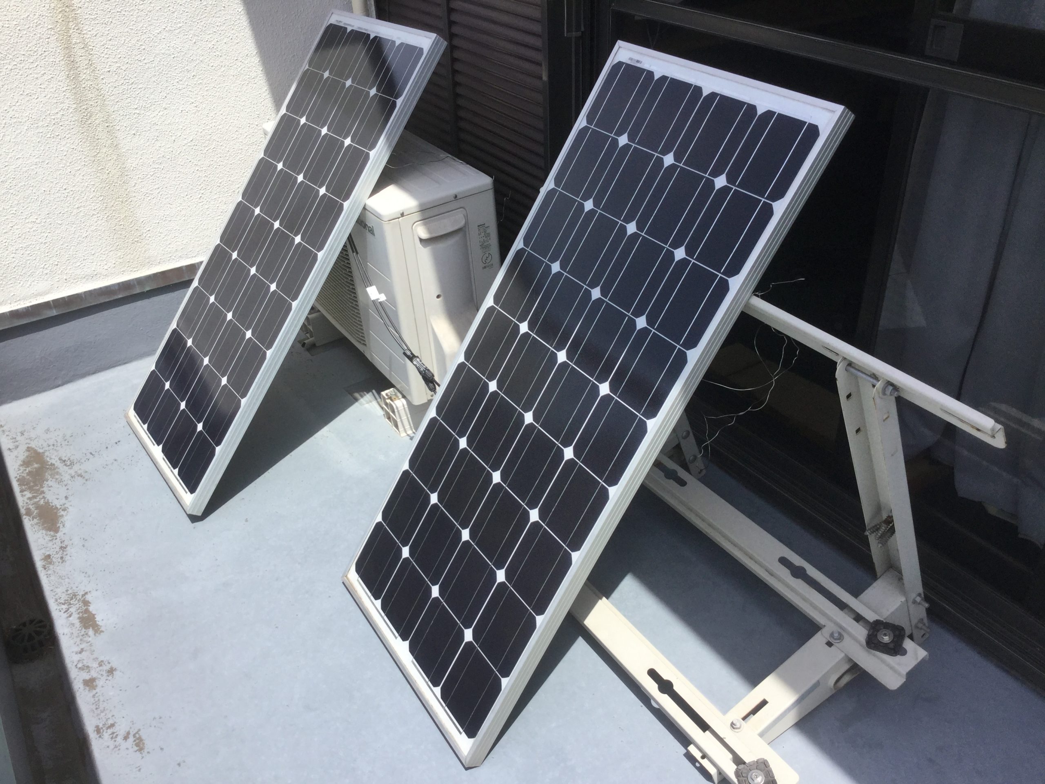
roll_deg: +3.5
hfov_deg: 58.4
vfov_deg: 45.4
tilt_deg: -33.4
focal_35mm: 31
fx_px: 936
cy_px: 392
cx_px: 522
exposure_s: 1/1235
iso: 25
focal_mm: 3.3
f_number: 2.4
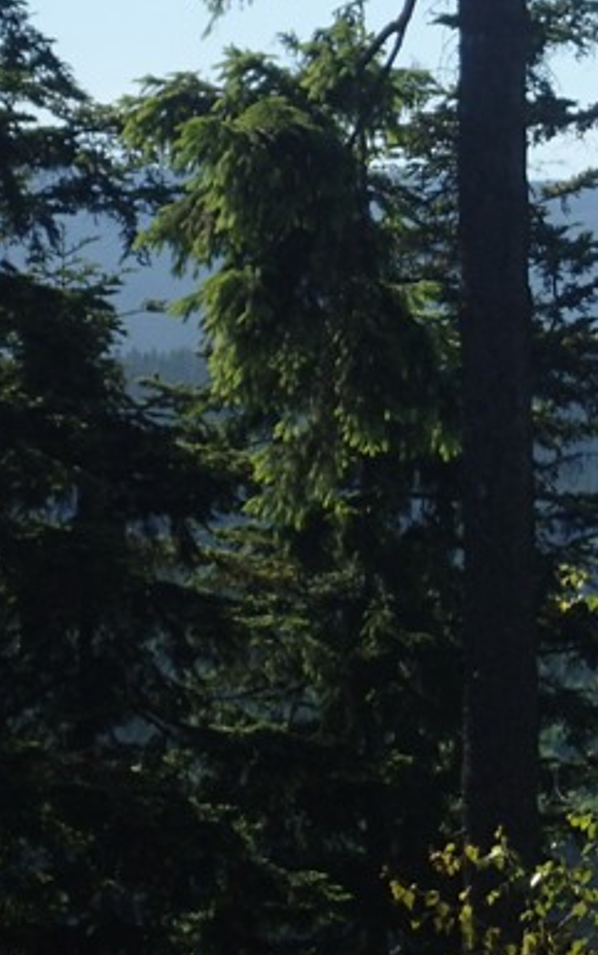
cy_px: 12
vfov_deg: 7.4
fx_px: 7345
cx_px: 918
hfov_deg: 4.6
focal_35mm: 282
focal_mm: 18
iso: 100
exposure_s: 1/320
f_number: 6.3
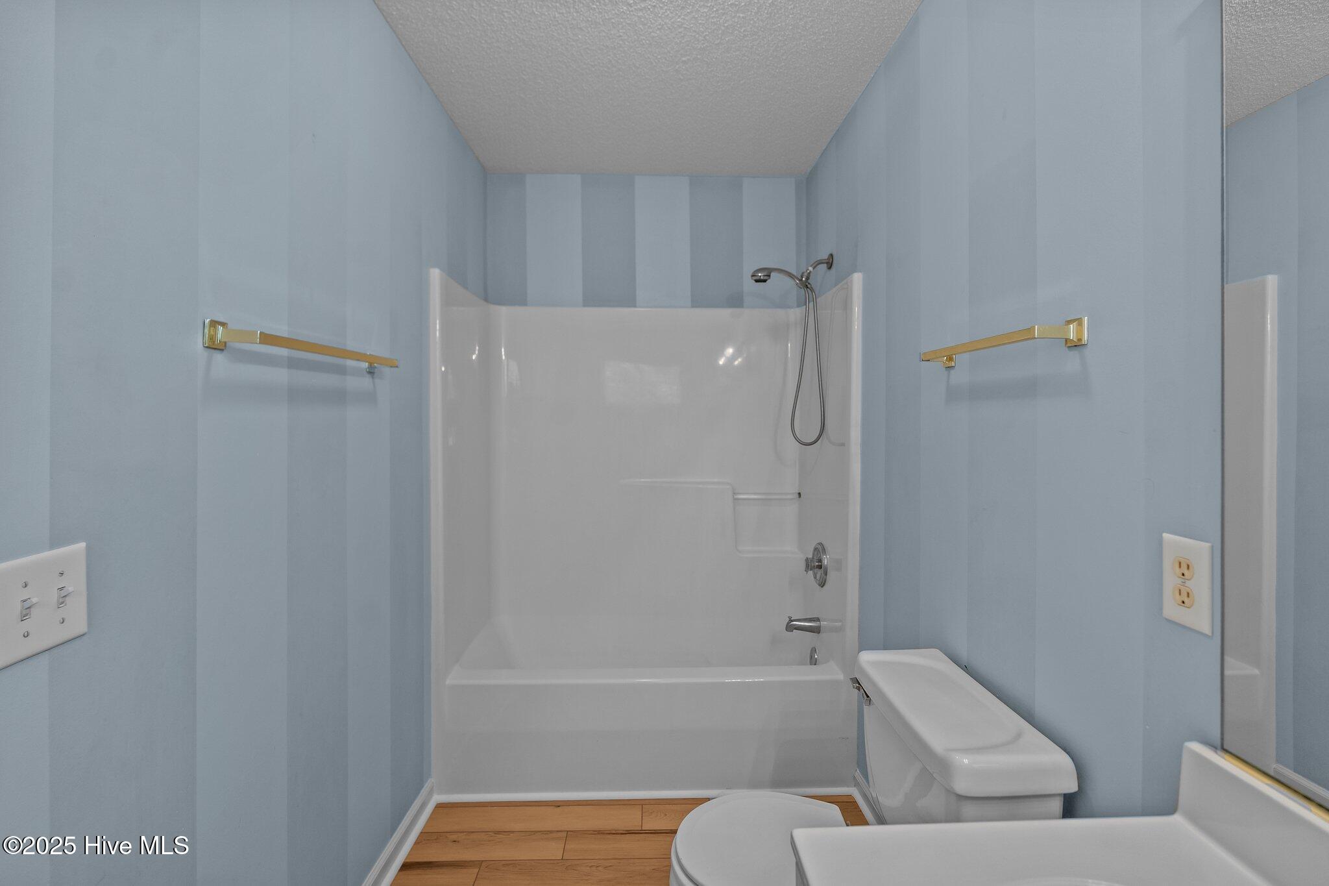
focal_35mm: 16
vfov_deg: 73.7
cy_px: 443
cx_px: 664
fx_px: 591
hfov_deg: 96.7
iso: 1000
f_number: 4.5
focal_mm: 16
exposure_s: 1/20
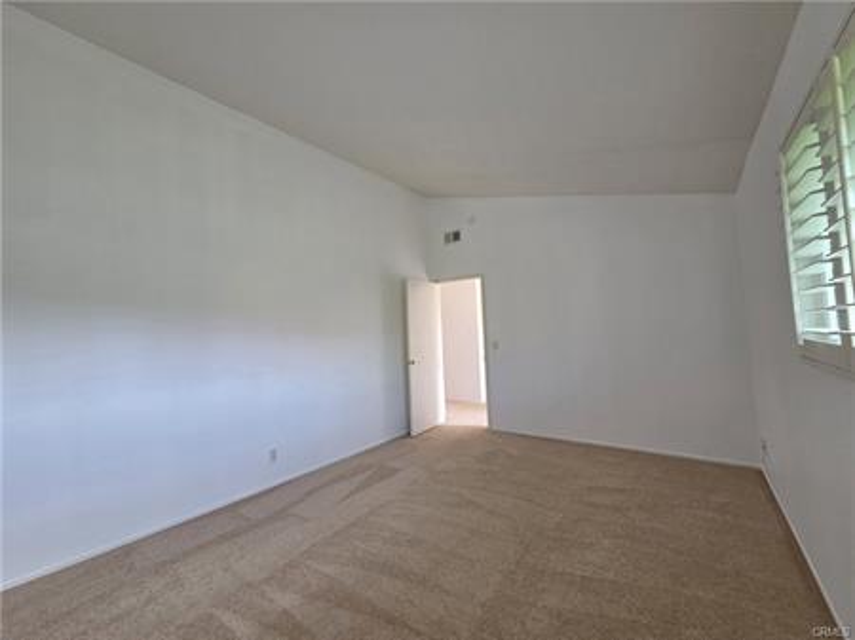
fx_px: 321
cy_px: 320
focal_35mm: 13
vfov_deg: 89.9
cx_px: 428
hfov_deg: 106.2
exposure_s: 1/120
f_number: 2.2
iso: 320
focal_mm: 2.2
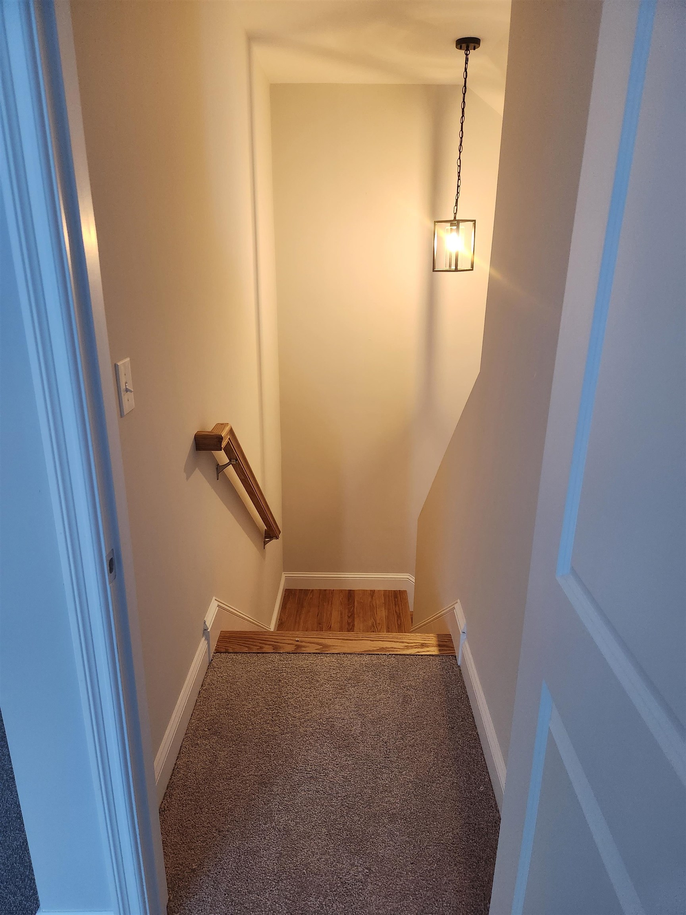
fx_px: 608
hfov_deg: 58.9
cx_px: 343
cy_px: 458
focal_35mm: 23
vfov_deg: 73.9
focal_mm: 5.4
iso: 500
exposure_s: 1/120
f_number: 1.8
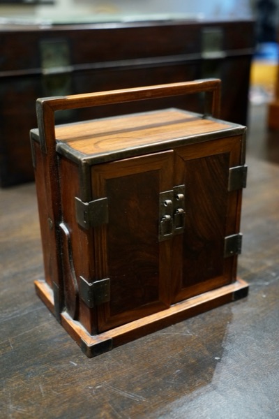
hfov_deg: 31.2
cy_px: 210
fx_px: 500
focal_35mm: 43
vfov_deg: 45.4
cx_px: 140
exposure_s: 1/60
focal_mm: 43
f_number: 4
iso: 2500
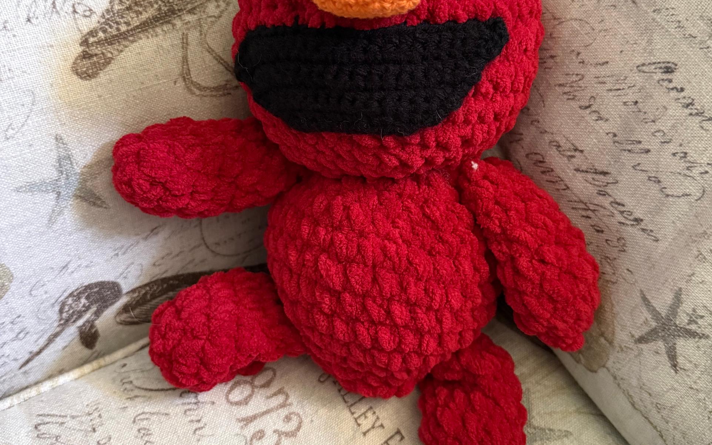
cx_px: 356
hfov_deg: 56.7
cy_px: 176
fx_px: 660
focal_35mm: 34
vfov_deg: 37.1
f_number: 1.78
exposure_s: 1/55
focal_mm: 6.76
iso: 800
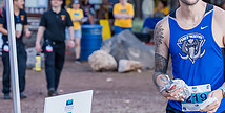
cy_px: 37
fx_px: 1194
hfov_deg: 10.7
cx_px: 182
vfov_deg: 5.4
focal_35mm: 205
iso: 400
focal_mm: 70
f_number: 3.2
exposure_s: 1/250
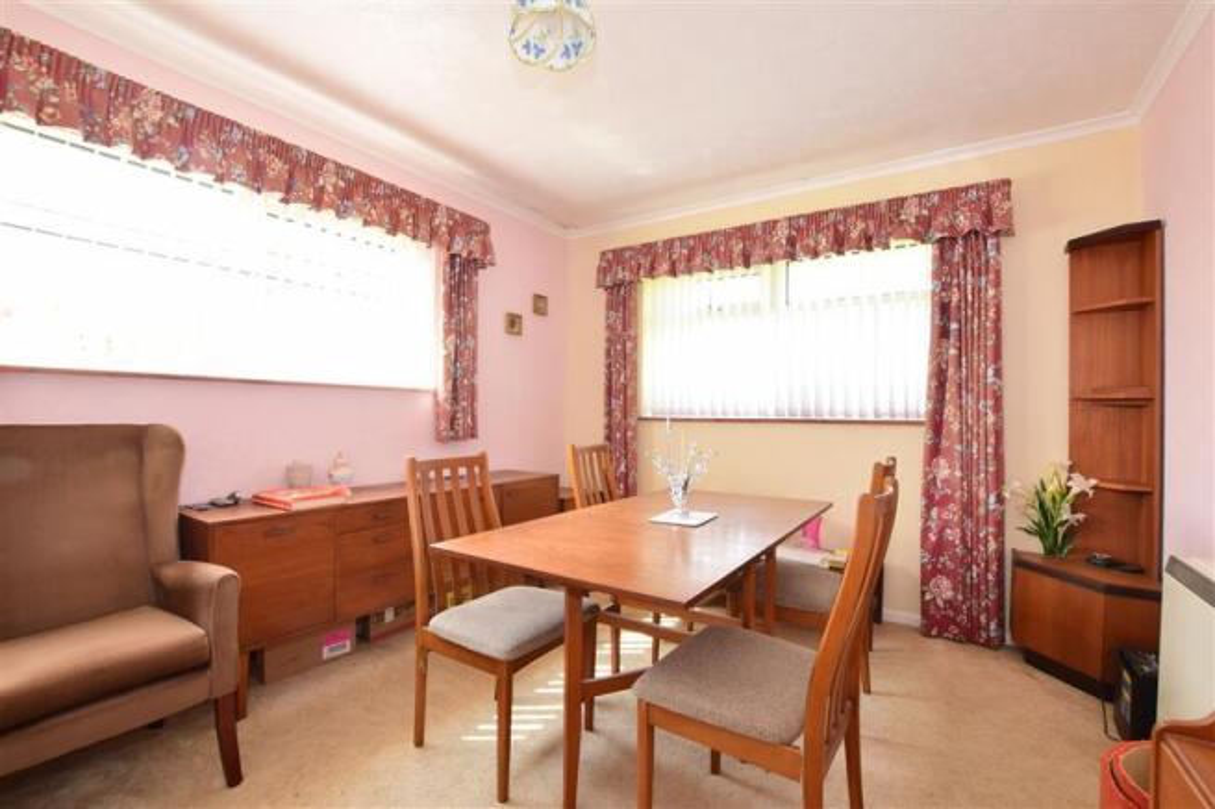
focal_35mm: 15
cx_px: 608
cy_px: 404
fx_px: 506
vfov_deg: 77.3
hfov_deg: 100.4
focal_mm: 10
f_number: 16
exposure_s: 1/5
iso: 250
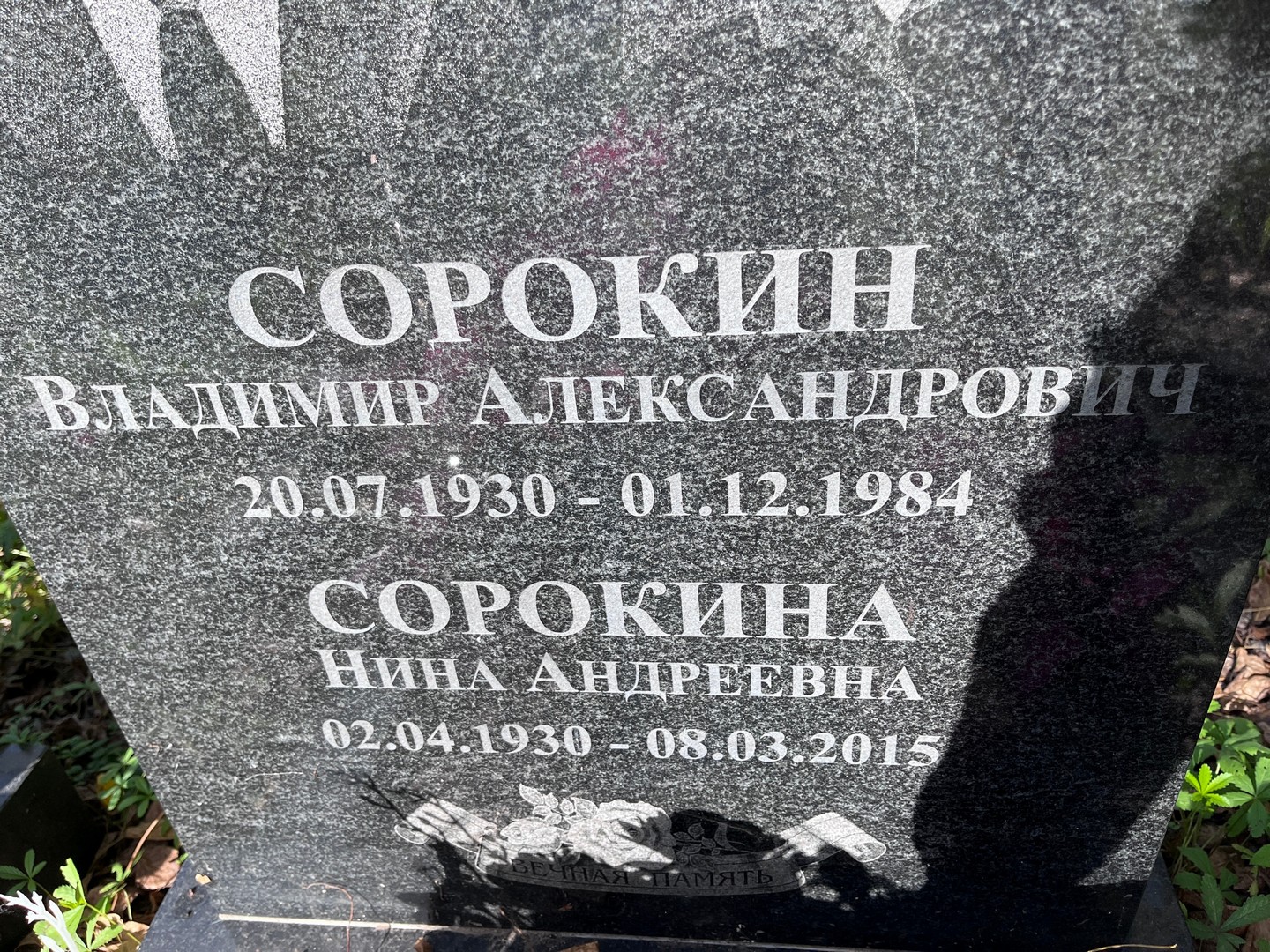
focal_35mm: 26
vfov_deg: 53.1
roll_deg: +6.6
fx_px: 954
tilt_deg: -32.2
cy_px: 476
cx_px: 635
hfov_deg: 67.3
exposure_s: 1/891
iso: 50
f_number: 1.6
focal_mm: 5.1
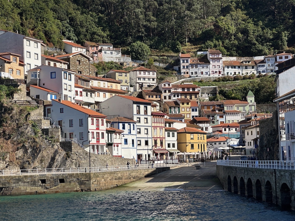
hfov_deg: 25.3
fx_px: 656
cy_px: 110
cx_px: 148
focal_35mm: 77
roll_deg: +1.9
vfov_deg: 19.1
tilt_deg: +4.6
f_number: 2.8
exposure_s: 1/681
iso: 32
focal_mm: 9
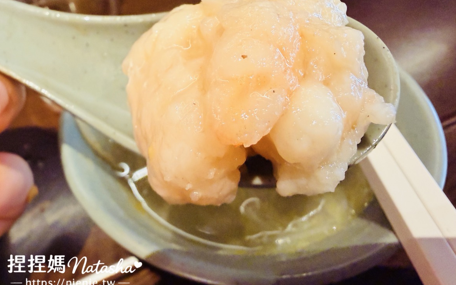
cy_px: 125
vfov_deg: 47.5
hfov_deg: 70.4
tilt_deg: -48.0
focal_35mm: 26
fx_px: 323
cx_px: 230
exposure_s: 1/60
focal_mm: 2.22
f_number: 2.2
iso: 400
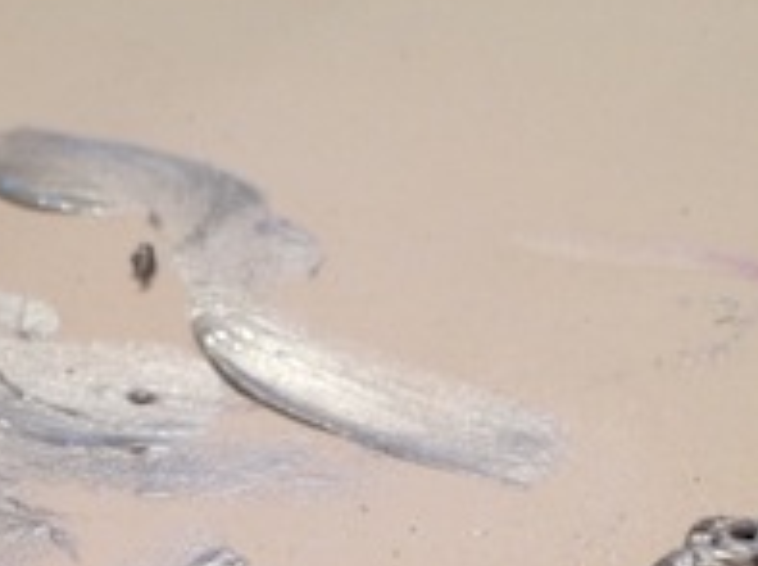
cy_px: 707
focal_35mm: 89
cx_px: 285
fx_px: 1945
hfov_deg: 22.0
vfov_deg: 15.8
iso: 125
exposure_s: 1/20
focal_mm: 4.28
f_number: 2.4
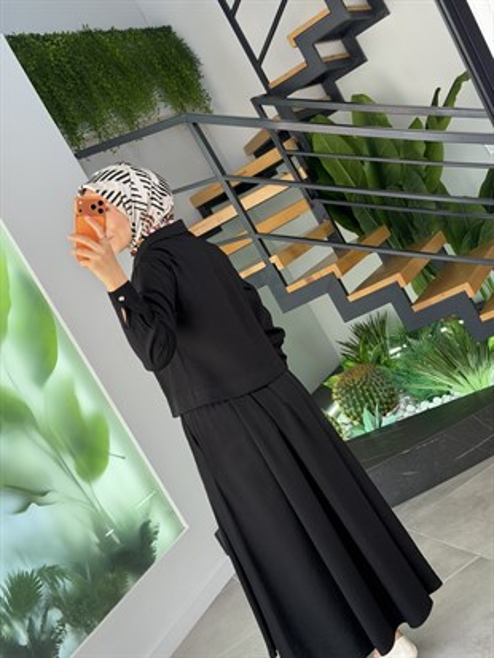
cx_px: 247
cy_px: 329
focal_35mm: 48
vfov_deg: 39.6
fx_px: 913
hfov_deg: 30.3
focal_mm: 6.76
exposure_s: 1/121
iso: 64
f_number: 1.78
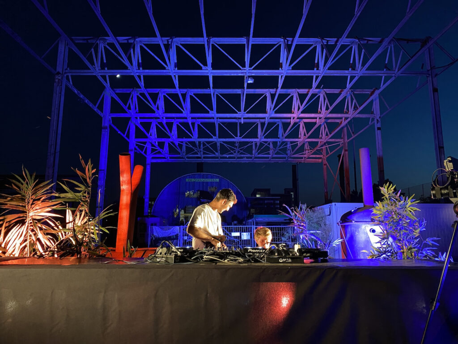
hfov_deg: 67.3
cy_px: 172
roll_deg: +0.1
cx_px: 229
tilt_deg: +11.0
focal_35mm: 26
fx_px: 344
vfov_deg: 53.1
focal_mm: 4.25
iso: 500
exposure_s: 1/25
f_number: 1.8
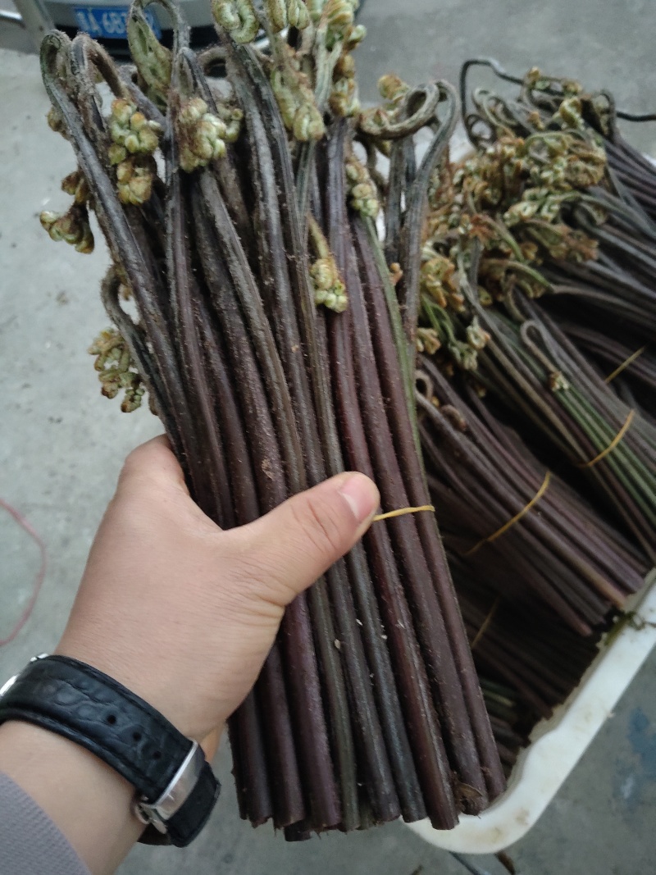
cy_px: 438
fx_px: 682
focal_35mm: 27
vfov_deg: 65.3
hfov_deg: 51.3
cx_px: 328
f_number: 1.8
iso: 2719
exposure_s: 1/20
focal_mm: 4.05
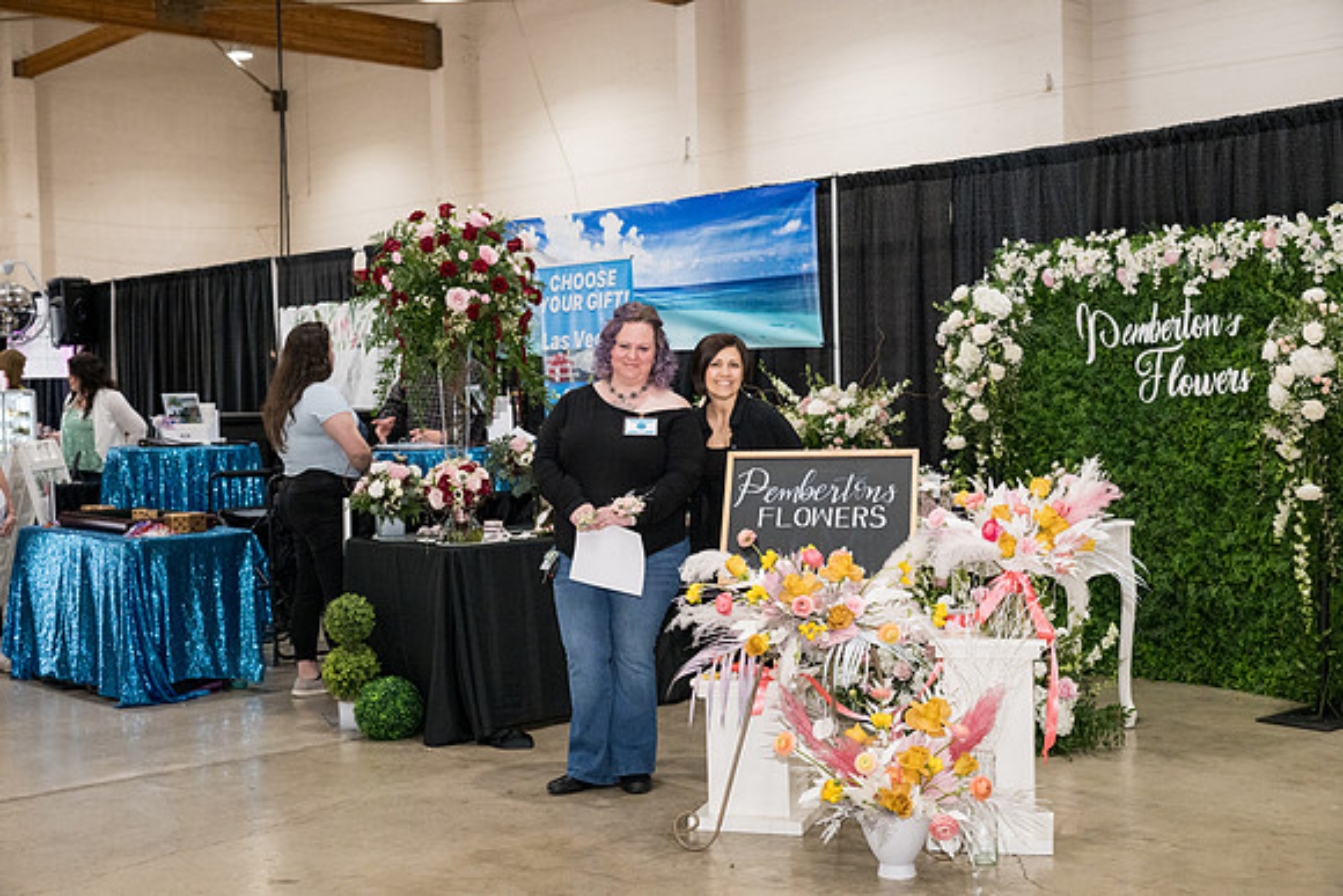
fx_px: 1679
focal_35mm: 45
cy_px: 448
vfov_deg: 29.9
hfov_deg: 43.6
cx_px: 672
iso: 3200
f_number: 4
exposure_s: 1/400
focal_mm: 45
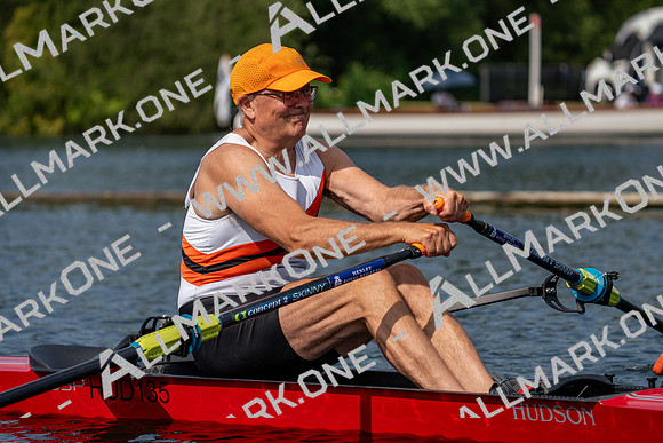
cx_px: 332
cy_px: 222
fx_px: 3684
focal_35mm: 200
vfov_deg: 6.9
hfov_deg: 10.3
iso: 160
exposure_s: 1/1600
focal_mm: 200
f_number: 5.6
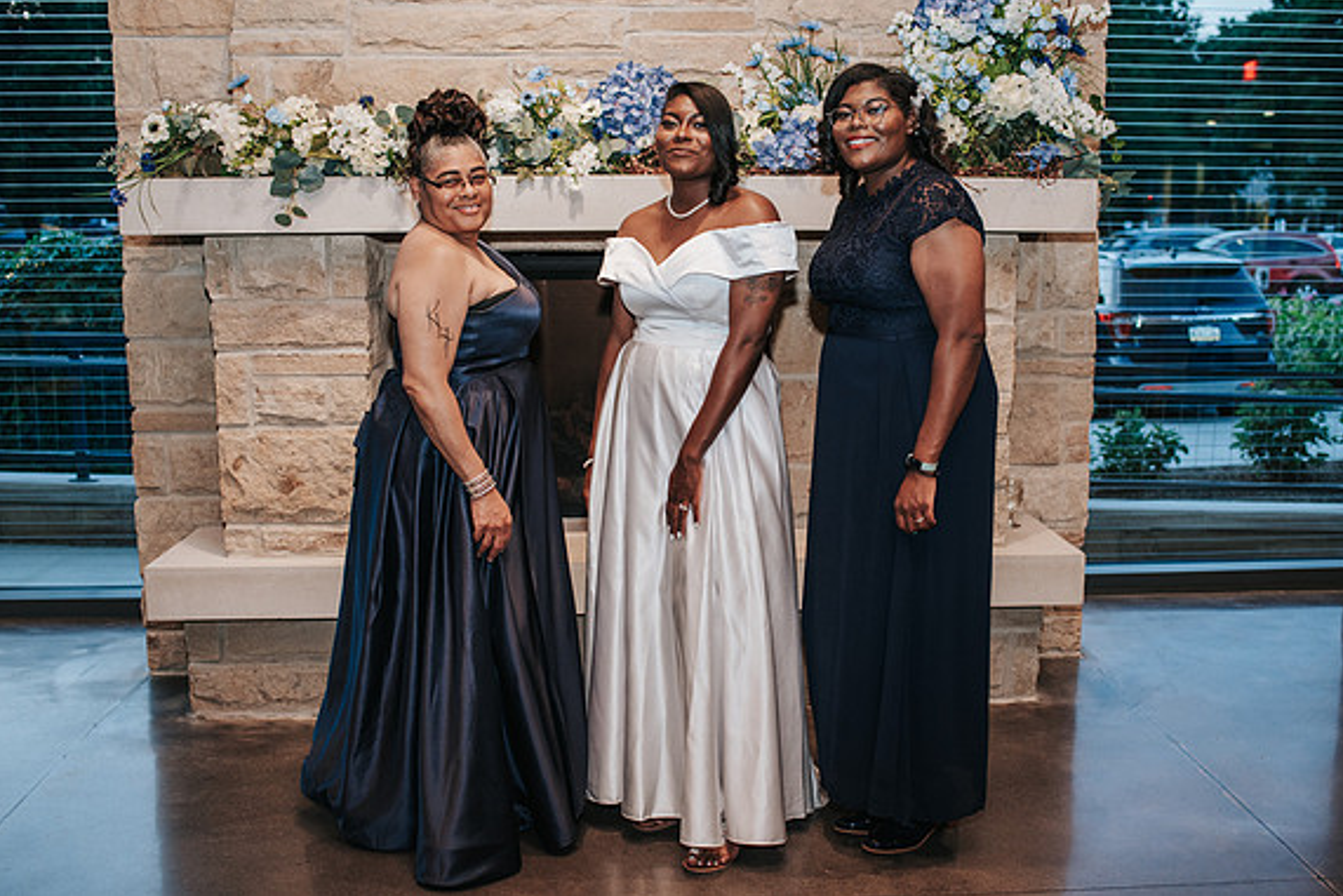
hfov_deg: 50.7
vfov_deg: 35.1
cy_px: 429
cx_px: 702
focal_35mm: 38
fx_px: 1418
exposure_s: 1/160
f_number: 2.8
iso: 1000
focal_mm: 35
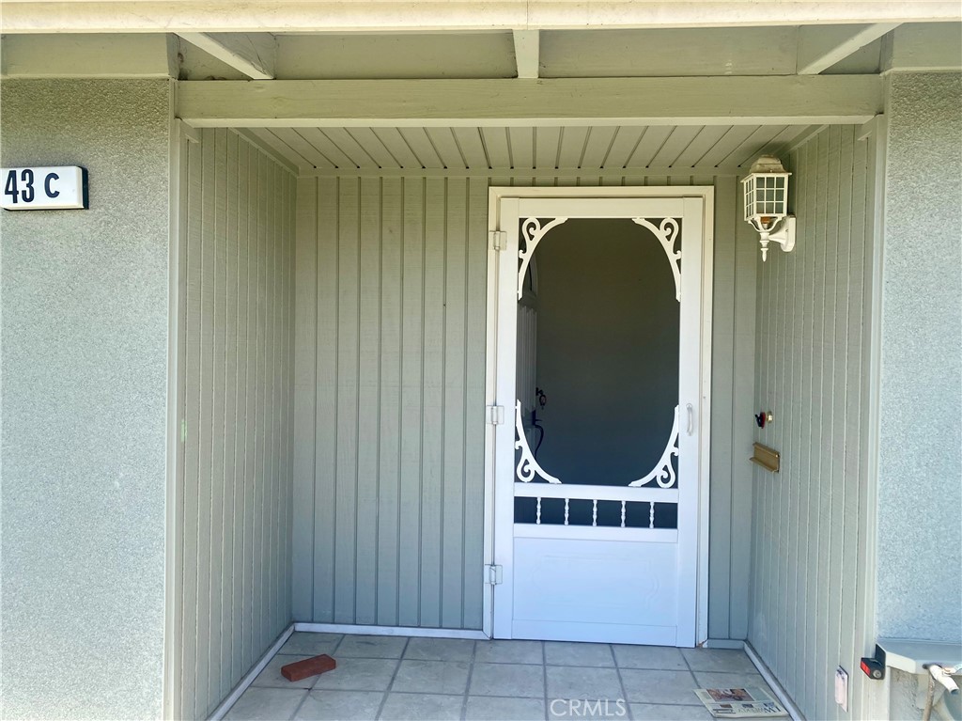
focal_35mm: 26
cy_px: 360
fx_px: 722
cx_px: 481
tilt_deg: -1.9
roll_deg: -2.5
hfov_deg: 67.3
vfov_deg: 53.0
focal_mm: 4.25
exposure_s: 1/919
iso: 32
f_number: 1.8
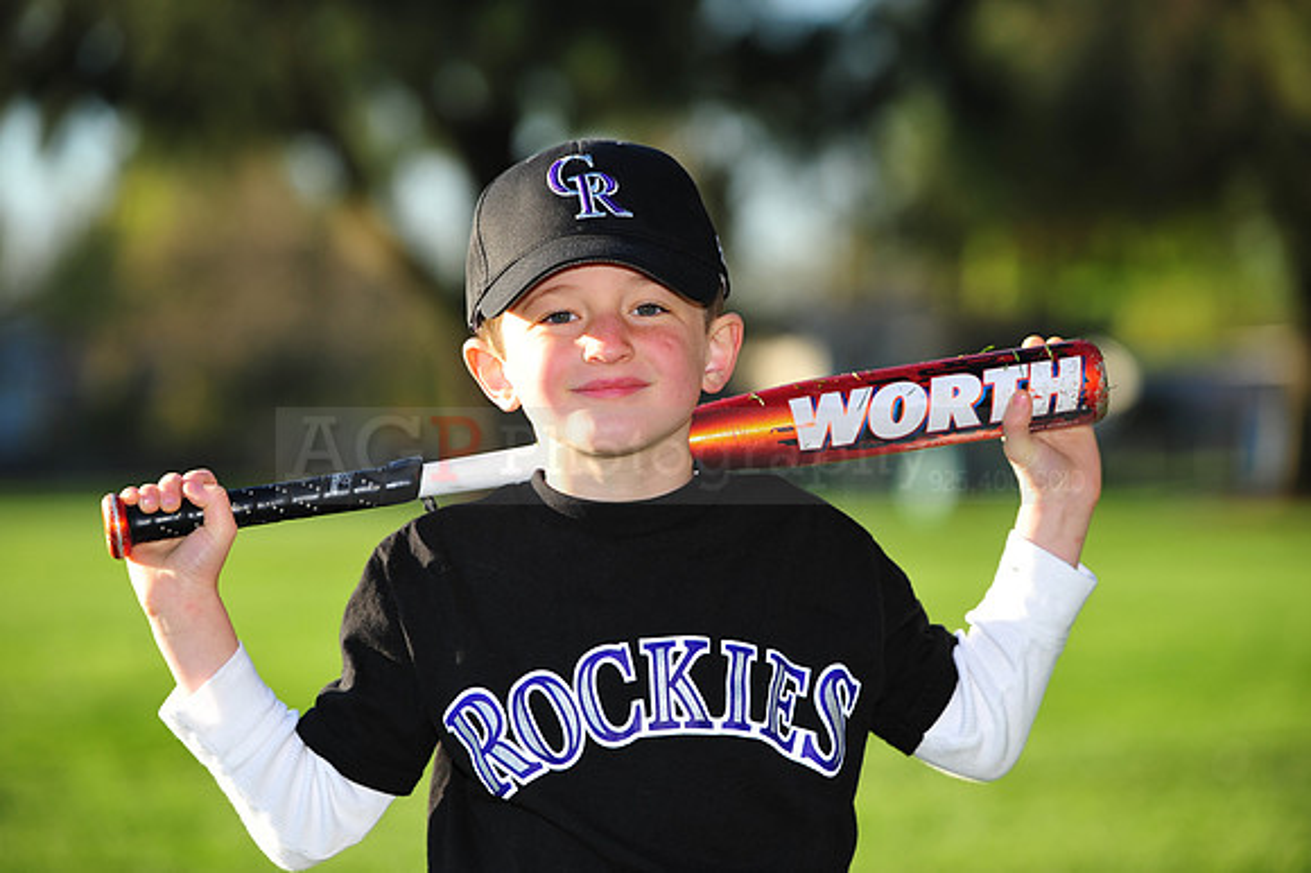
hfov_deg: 15.2
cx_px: 656
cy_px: 436
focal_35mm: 135
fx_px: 4913
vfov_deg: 10.1
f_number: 4.5
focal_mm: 135
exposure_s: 1/640
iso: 200
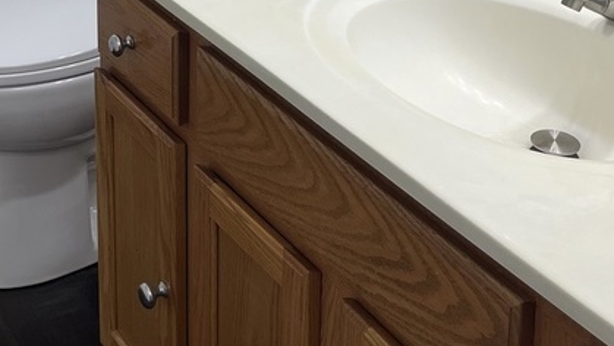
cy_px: -191
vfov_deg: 15.2
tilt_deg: -14.3
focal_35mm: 73
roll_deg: +1.0
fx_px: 1189
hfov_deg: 28.8
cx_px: 212
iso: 80
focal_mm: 5.1
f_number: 1.6
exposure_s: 1/120
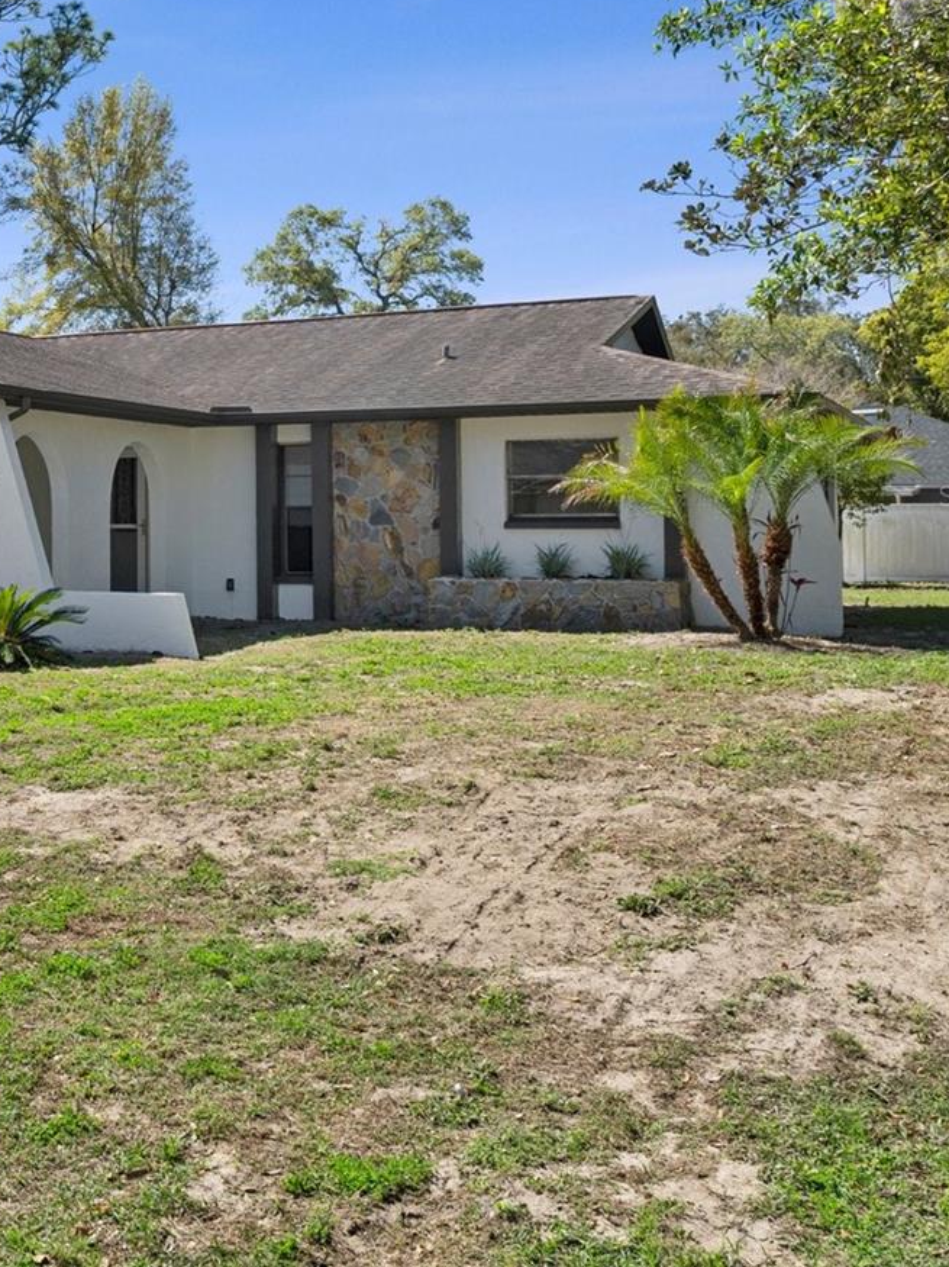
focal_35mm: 45
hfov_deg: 29.2
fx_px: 1641
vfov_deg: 42.0
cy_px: 496
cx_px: -91
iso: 320
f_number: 8
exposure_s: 1/125
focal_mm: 17
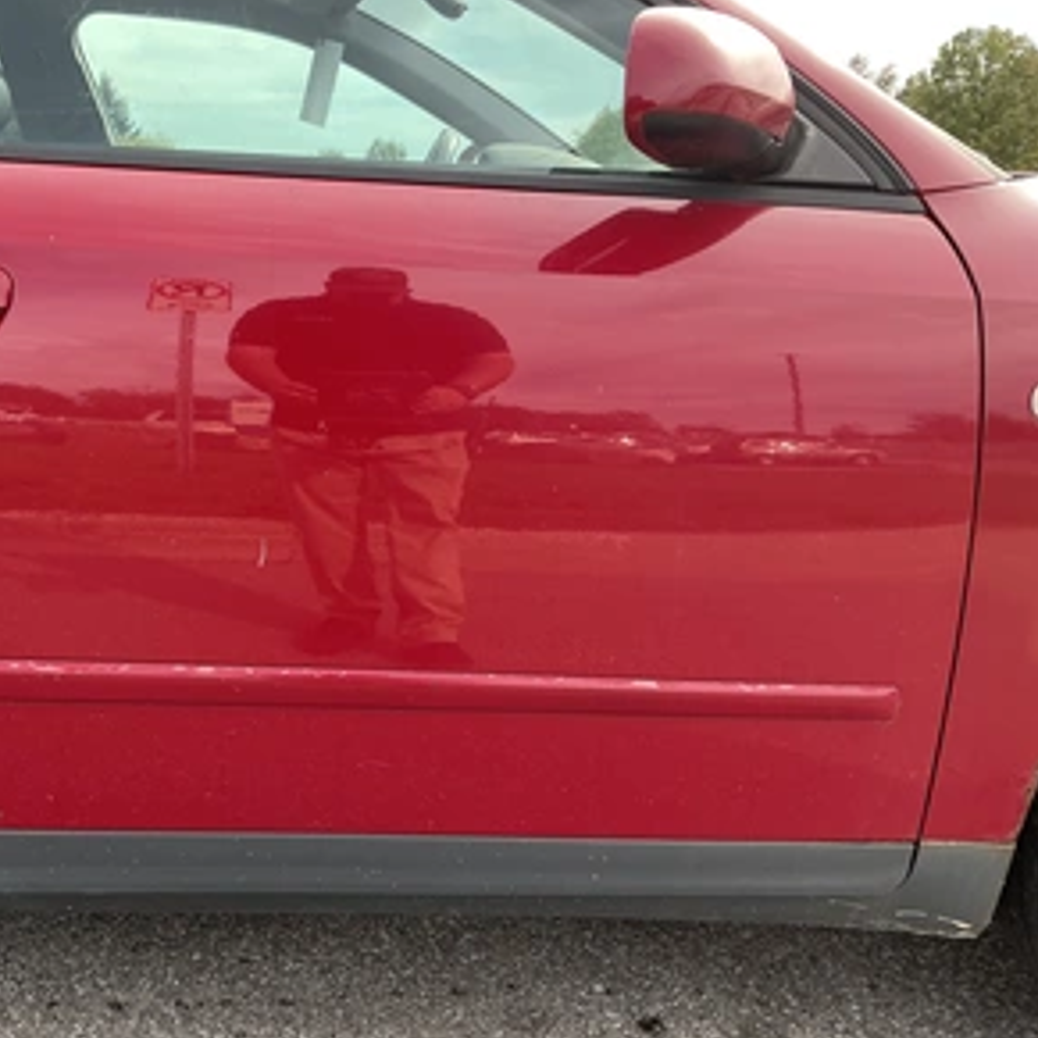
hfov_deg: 47.5
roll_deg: -1.1
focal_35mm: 34
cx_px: 332
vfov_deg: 48.4
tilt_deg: -13.7
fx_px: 1153
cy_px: 528
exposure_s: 1/189
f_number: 1.8
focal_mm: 3
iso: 25
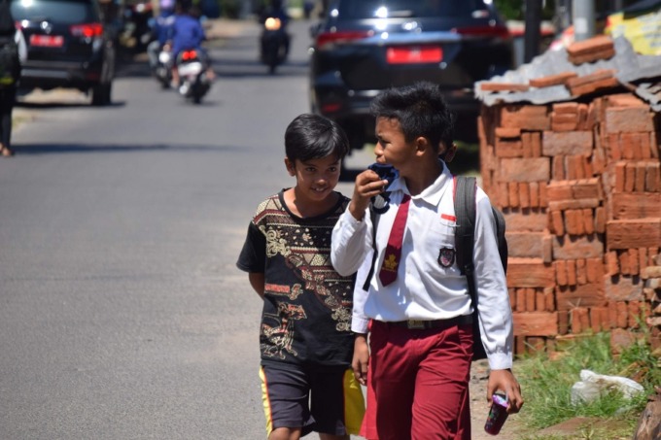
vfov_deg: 4.6
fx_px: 5507
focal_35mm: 300
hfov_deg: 6.9
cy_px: 220
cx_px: 330
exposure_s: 1/2000
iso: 360
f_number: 5.6
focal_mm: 200
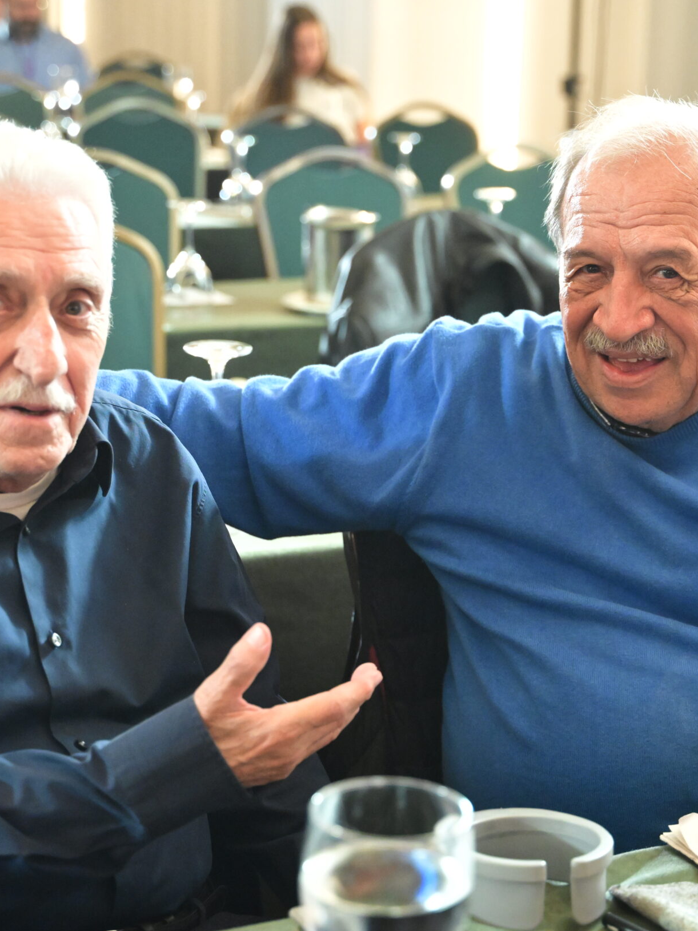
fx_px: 1990
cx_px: 390
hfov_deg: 19.9
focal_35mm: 74
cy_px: 485
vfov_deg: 26.3
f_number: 3.2
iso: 6400
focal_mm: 49
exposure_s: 1/400
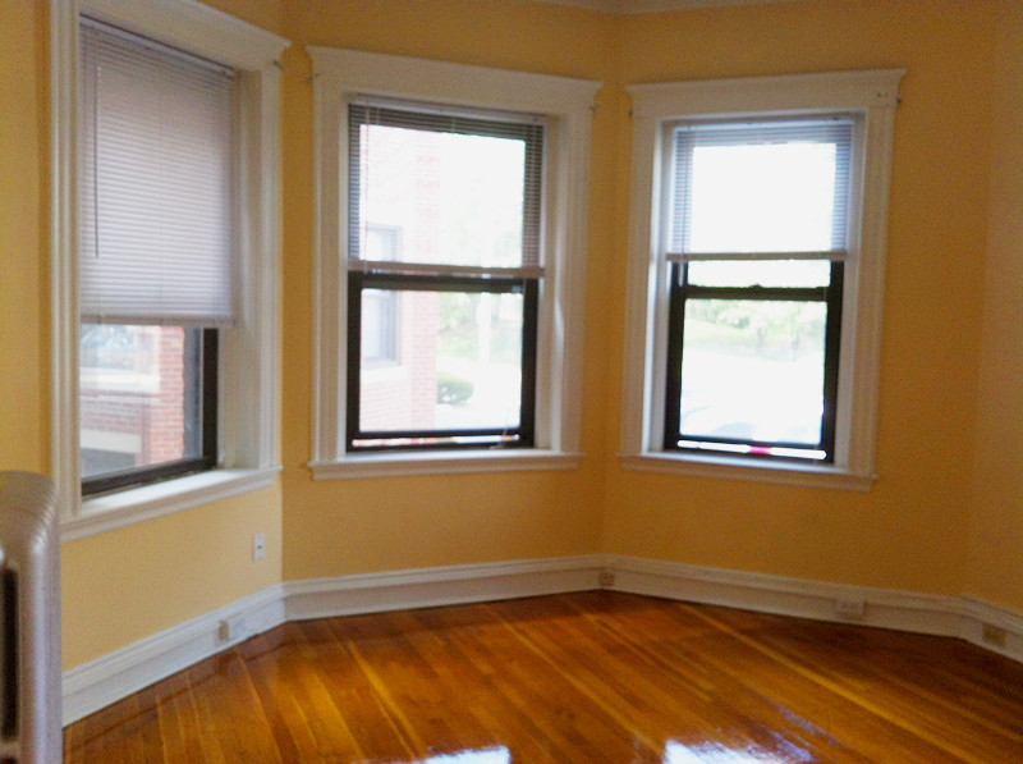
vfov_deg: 40.6
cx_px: 512
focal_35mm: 35
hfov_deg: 52.7
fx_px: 1032
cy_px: 382
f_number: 2.8
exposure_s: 1/33
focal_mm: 3.85
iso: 80
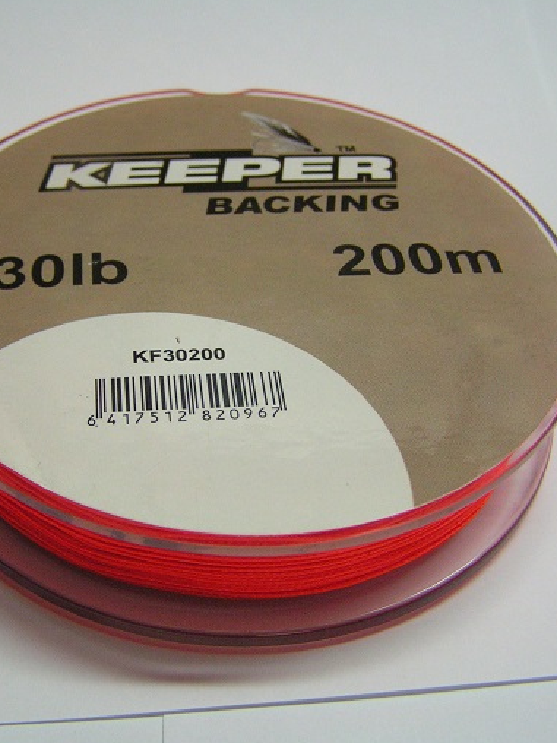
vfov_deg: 37.5
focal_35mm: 51
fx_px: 1094
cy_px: 370
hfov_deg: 28.5
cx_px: 235
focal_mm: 6.3
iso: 125
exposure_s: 1/40
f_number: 2.8
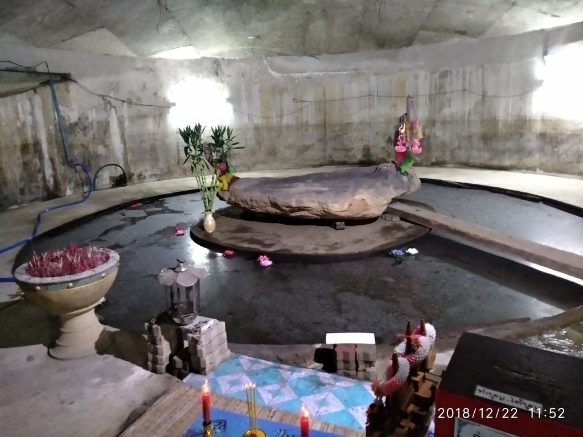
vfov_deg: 61.1
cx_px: 292
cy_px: 218
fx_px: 371
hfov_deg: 76.4
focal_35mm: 22
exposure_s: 1/20
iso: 1600
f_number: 2.2
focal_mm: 3.81
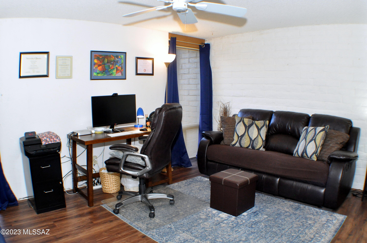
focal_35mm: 36
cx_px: 184
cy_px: 122
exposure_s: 1/60
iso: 1600
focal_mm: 24
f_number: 7.1
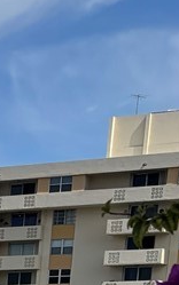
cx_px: -495
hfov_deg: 6.3
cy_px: 563
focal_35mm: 177
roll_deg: -2.2
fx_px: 1379
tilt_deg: -9.9
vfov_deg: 10.8
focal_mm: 5.96
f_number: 1.6
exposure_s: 1/5618
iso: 50
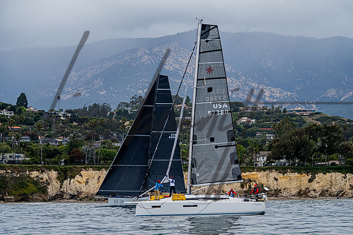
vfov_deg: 8.8
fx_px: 1538
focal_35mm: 157
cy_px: 147
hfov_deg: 13.1
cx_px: 200
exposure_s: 1/1250
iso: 800
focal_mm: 125
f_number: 6.7
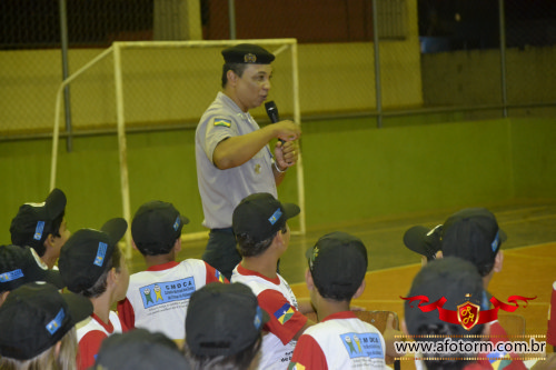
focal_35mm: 168
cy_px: 185
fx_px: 2594
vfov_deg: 8.2
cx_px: 278
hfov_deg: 12.2
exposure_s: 1/60
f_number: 5.6
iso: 3200
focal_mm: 112
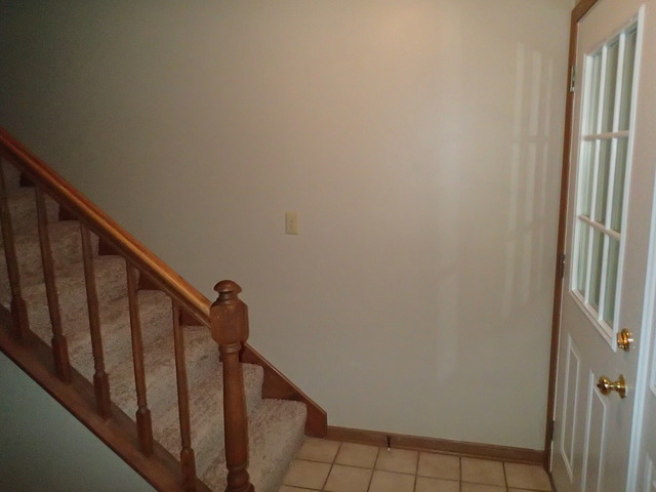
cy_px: 246
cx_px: 328
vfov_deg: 54.9
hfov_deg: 69.4
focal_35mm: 25
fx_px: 474
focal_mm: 4.5
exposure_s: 1/500
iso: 1600
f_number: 2
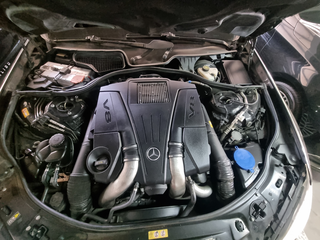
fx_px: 120
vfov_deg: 89.9
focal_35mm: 13
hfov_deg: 106.2
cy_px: 120
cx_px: 160
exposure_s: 1/24
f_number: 2.2
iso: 640
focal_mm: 2.2
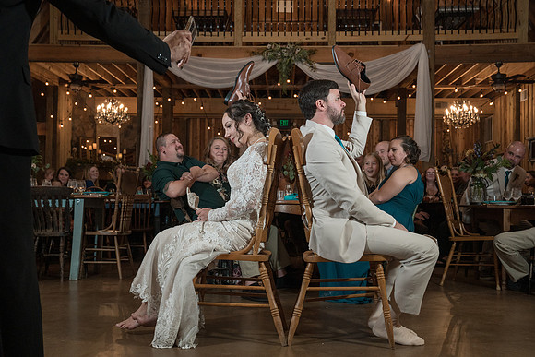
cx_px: 264
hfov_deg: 48.6
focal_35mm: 40
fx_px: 593
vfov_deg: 33.5
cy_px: 178
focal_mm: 39
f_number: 5.6
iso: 2000
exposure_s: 1/200
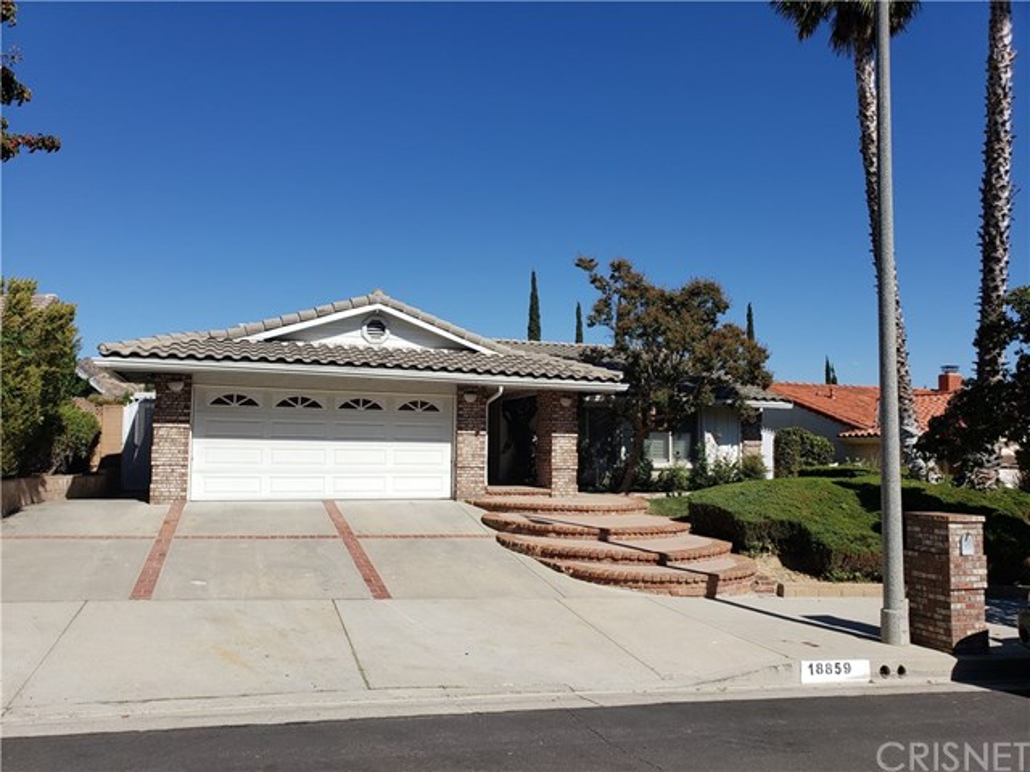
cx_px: 515
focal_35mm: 26
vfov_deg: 53.1
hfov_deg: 67.3
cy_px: 386
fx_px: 774
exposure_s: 1/2060
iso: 50
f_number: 2.4
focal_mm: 4.3
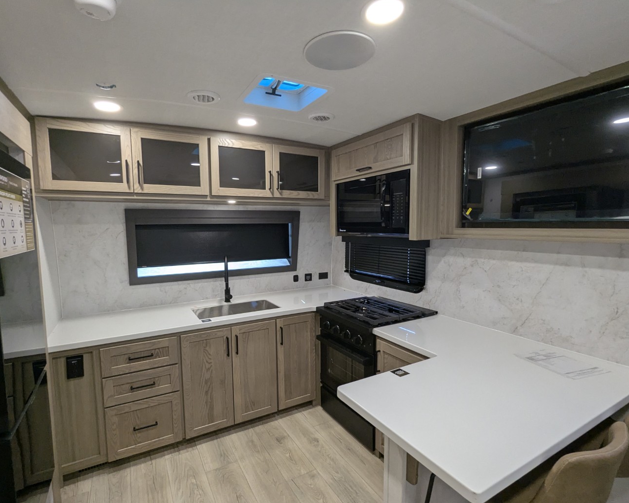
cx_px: 301
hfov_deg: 89.6
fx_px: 317
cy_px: 255
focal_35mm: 17
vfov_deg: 77.0
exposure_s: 1/102
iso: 199
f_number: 2.2
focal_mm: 2.35
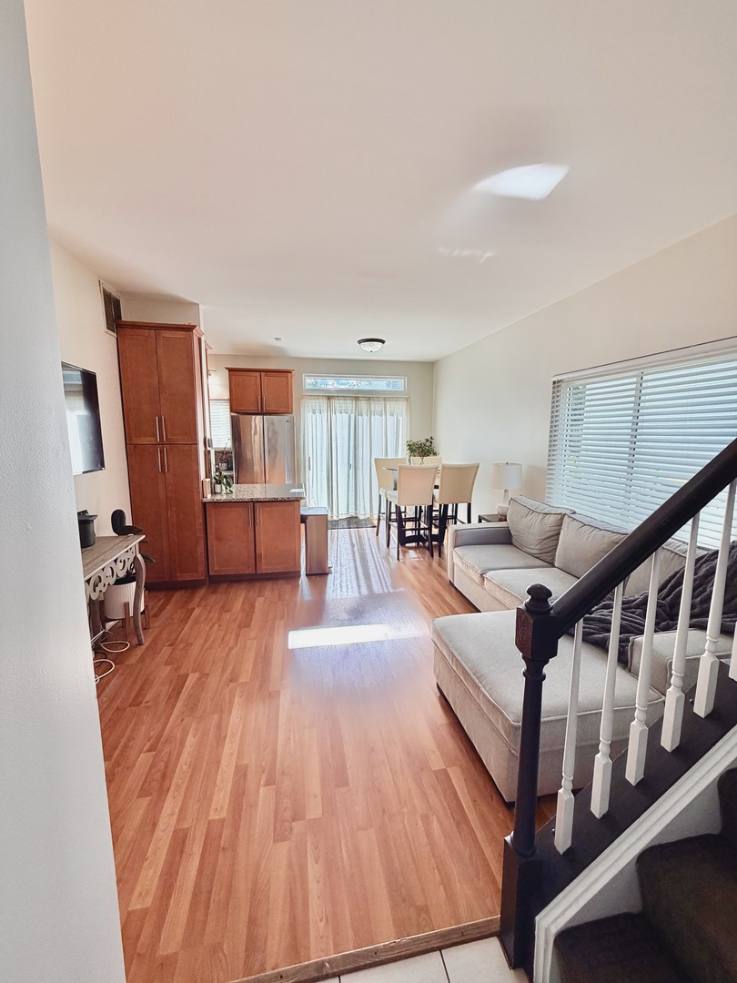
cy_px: 492
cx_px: 368
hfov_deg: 85.7
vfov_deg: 102.1
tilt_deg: -9.0
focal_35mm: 14
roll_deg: +0.0
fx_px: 397
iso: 64
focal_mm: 2.22
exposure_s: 1/125
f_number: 2.2
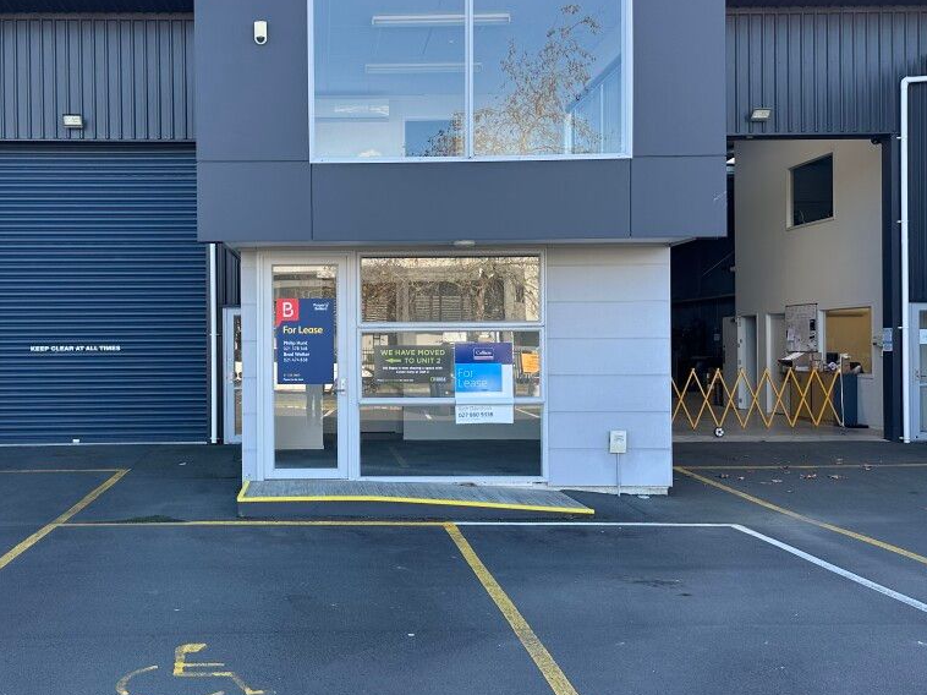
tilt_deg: -0.1
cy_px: 340
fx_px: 1017
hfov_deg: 48.3
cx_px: 320
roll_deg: +0.1
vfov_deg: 37.7
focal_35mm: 38
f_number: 1.78
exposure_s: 1/421
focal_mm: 6.86
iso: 80
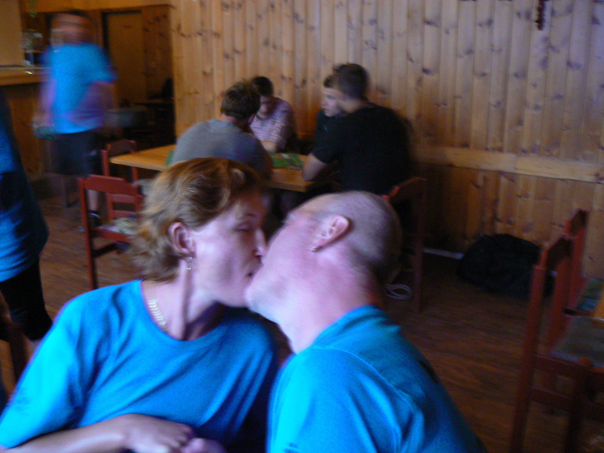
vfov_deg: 39.7
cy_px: 226
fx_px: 628
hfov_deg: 51.4
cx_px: 302
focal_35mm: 36
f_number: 2.8
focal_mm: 6
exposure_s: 1/4
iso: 200
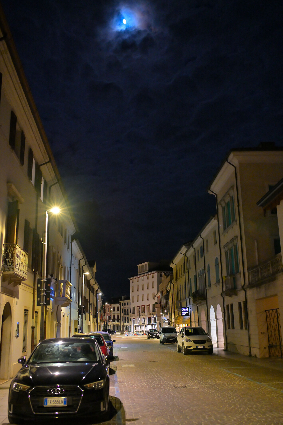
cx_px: 138
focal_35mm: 36
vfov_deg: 53.1
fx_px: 424
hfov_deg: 36.9
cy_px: 217
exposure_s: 1/80
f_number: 2.5
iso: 2500
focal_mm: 35
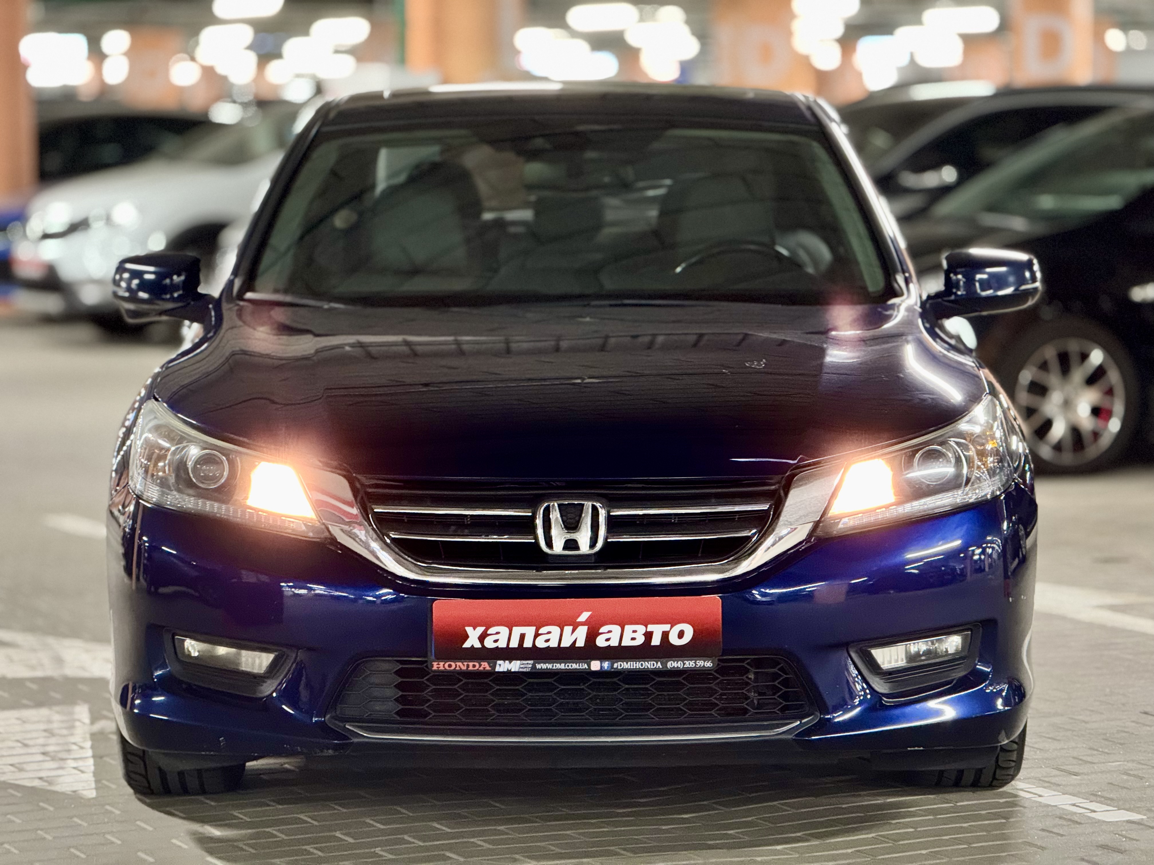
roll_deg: +0.8
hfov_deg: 16.4
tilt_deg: -3.8
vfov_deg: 12.3
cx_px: 577
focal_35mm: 120
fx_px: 4000
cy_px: 432
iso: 1250
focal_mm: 15.66
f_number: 2.8
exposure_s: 1/25
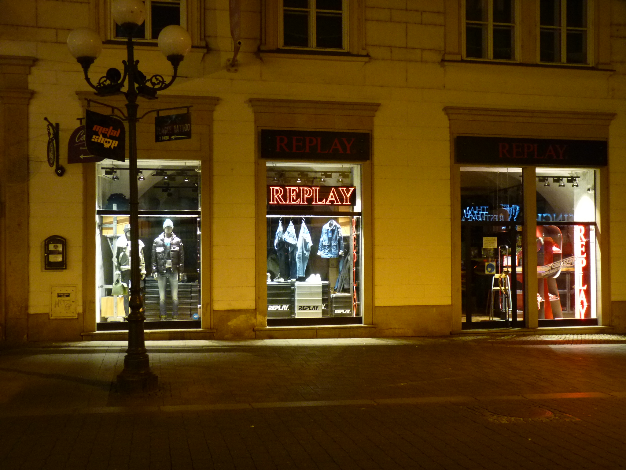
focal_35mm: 38
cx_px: 313
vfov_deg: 37.7
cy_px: 235
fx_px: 687
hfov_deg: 49.0
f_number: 3
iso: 400
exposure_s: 1/5
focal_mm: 6.8
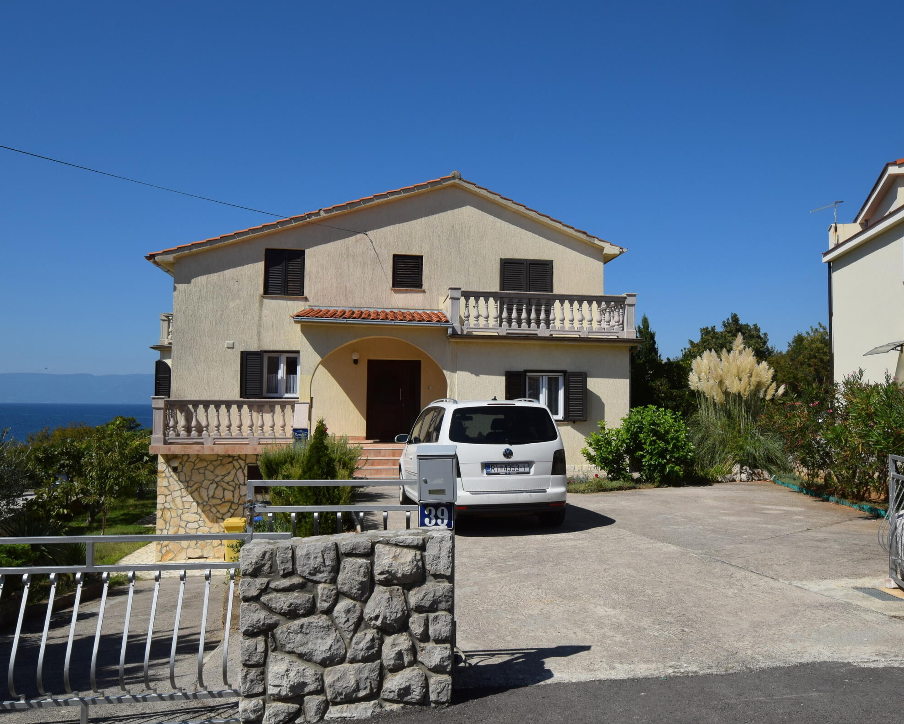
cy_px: 359
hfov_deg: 66.8
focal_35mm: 26
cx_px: 490
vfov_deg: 55.7
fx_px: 684
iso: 200
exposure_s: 1/500
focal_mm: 15
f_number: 11
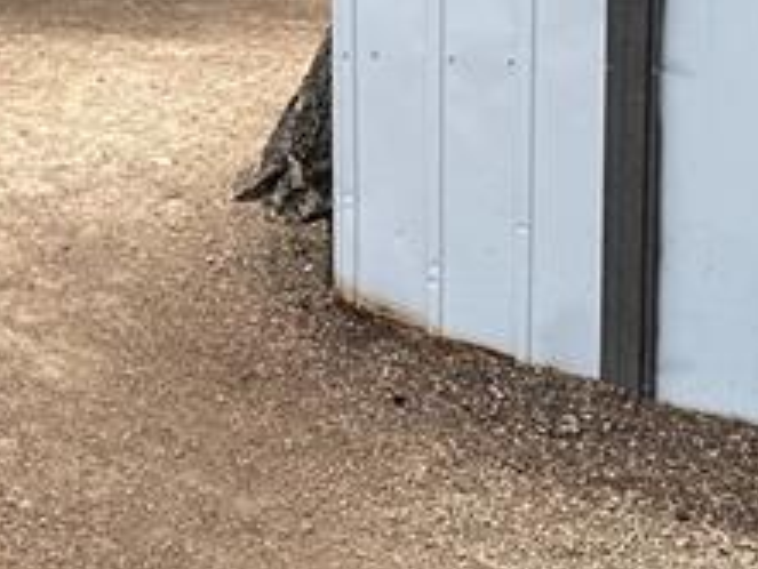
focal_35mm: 111
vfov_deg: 13.3
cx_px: -45
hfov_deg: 17.2
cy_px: 214
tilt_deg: -11.0
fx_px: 2432
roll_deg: +2.1
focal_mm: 6.86
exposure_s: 1/642
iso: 80
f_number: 1.78
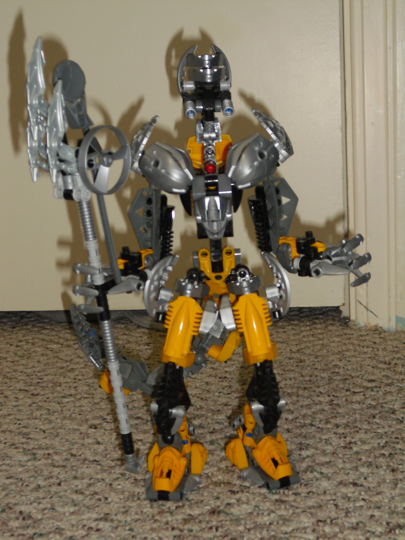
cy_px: 270
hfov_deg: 27.5
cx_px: 202
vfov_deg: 36.2
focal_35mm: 53
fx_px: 827
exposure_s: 1/60
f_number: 3.8
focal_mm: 9.4
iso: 200
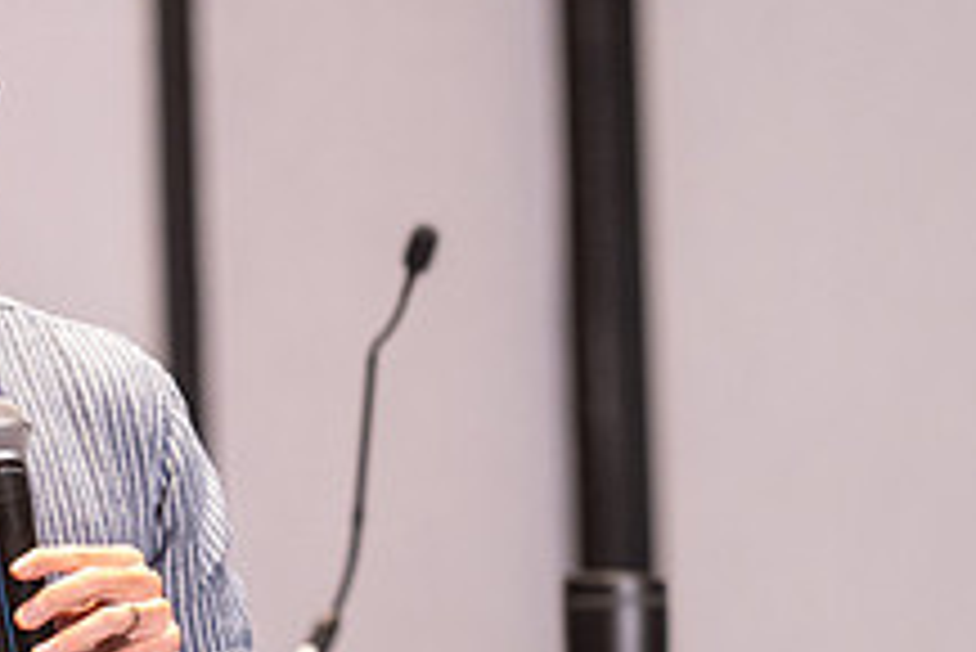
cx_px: 297
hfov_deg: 5.7
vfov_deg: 3.8
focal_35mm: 360
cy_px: 483
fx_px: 9766
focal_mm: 135
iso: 1600
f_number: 1.8
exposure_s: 1/200
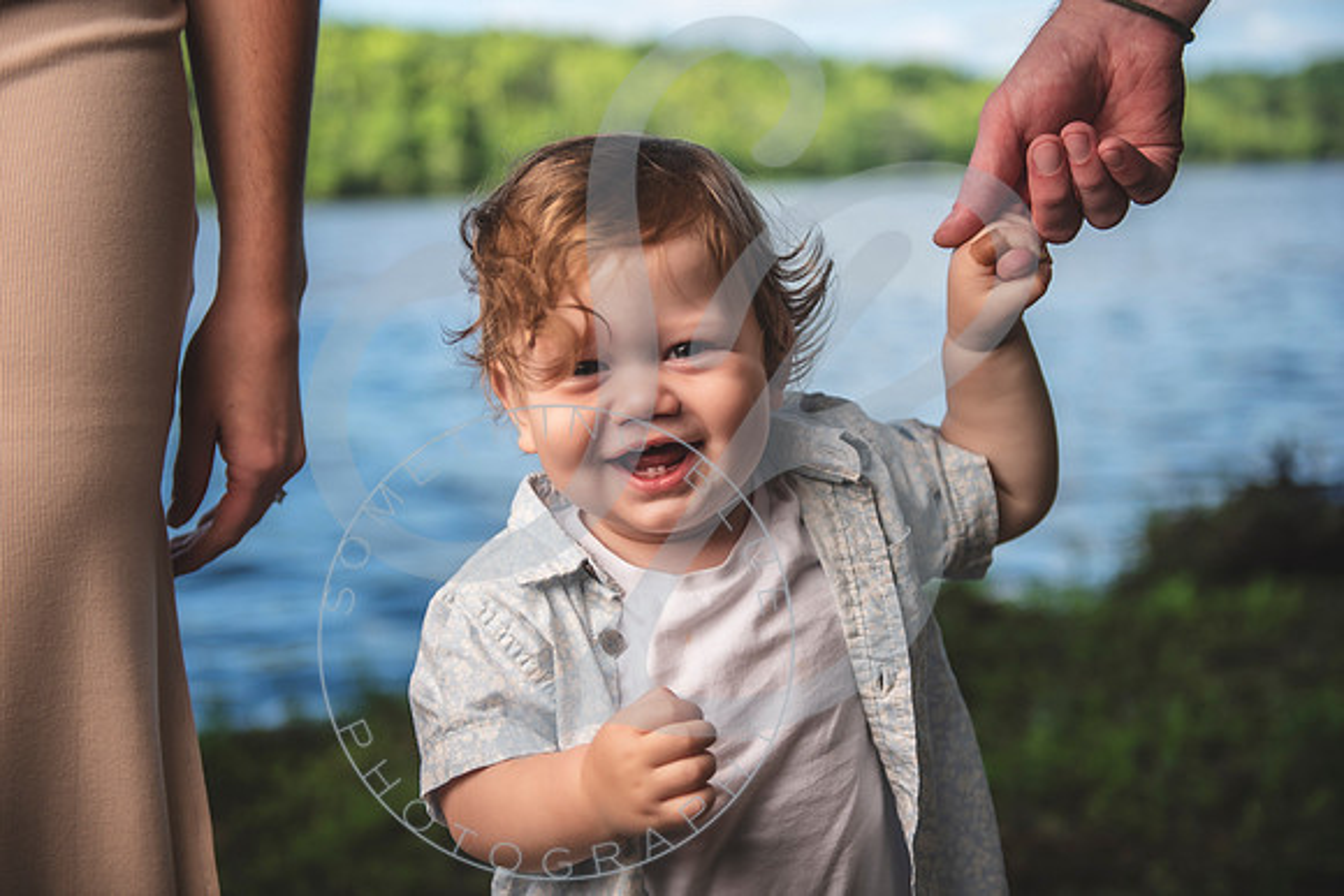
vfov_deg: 26.0
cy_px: 448
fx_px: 1942
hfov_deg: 38.2
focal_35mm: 52
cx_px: 672
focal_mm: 52
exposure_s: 1/800
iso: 100
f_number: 2.8
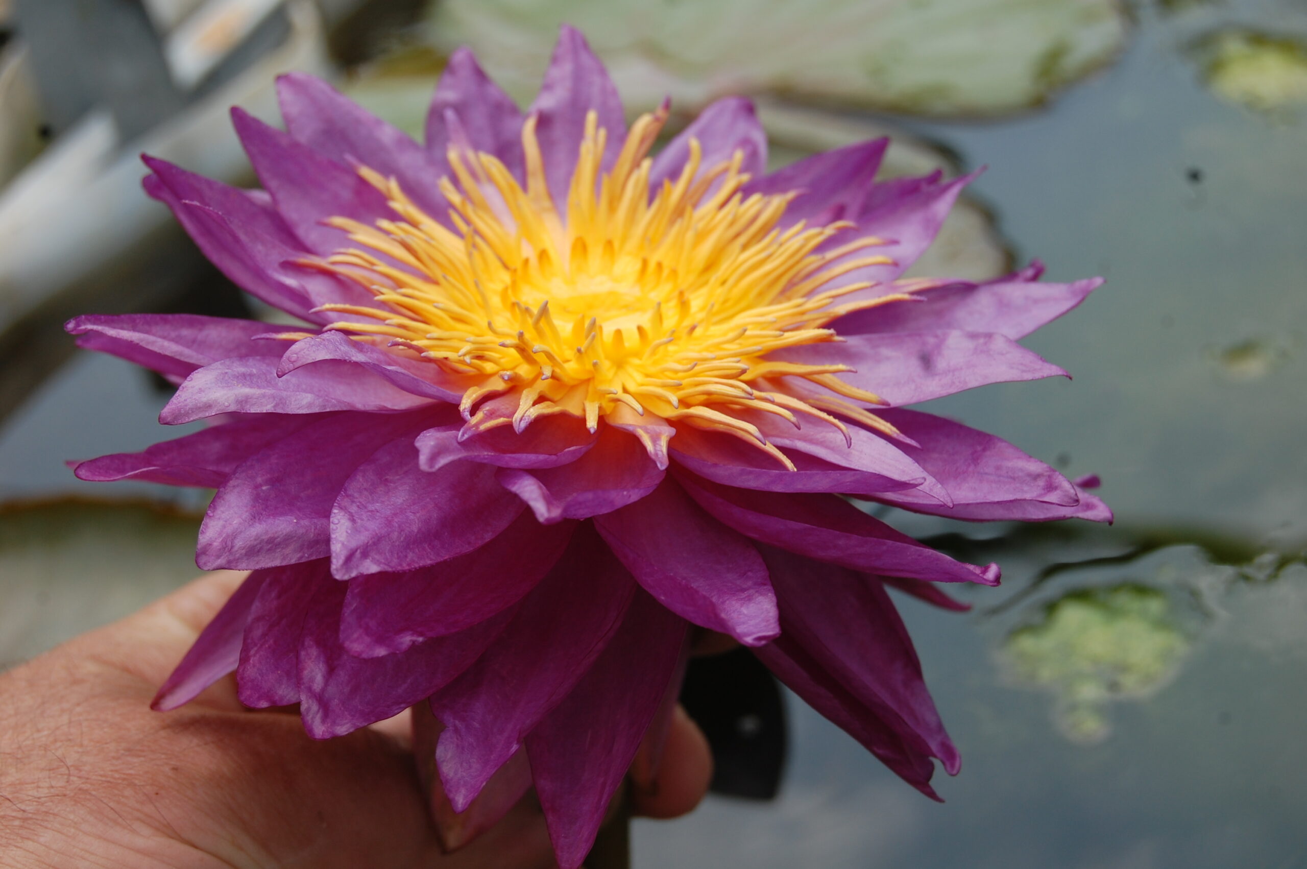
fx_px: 2992
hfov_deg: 24.6
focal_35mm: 82
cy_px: 434
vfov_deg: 16.5
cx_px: 654
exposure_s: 1/250
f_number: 8
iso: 200
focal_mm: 55
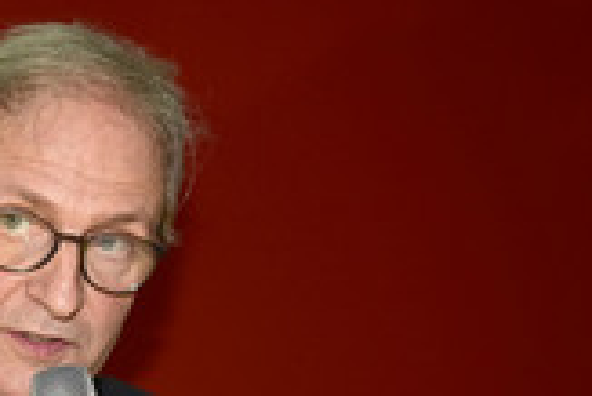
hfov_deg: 16.1
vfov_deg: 10.6
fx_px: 2090
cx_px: 180
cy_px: 534
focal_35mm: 127
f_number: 3.2
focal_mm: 46
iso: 500
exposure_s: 1/200
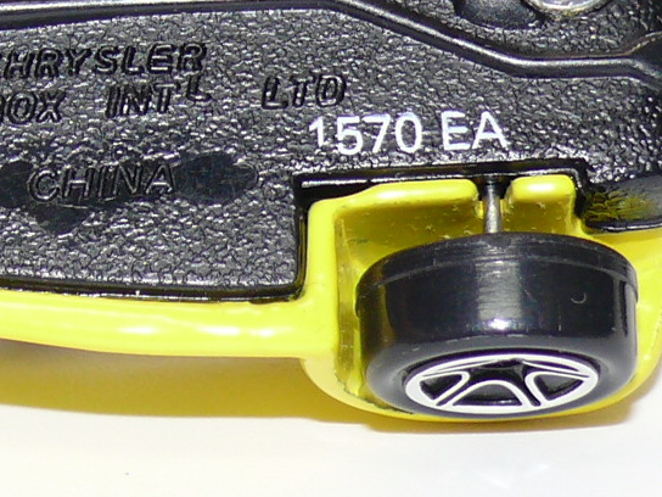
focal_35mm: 309
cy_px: 21
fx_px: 5909
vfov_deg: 4.8
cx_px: -35
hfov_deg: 6.4
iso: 100
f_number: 4
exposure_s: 1/30
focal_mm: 13.7
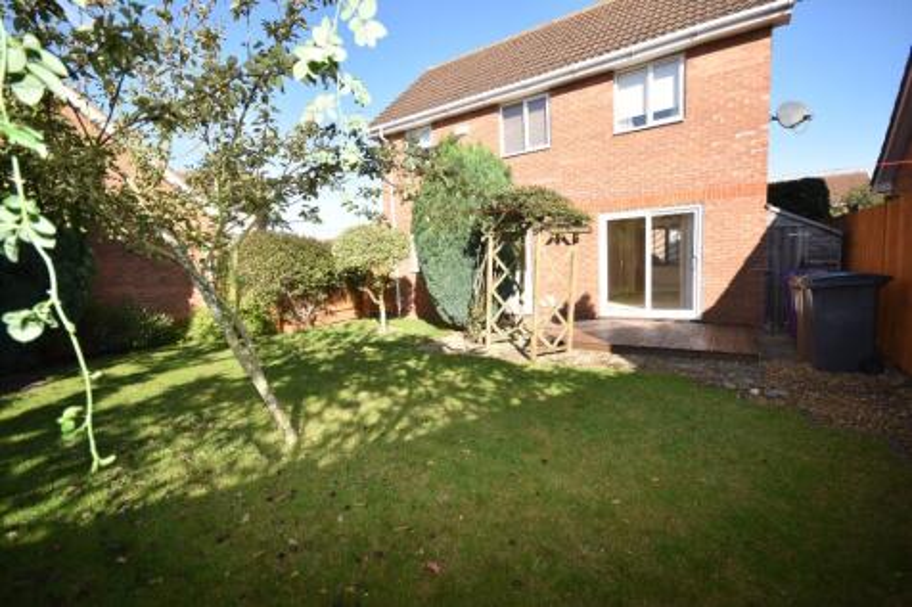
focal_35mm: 15
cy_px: 304
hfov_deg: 100.4
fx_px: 380
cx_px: 456
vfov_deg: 77.3
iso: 160
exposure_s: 1/160
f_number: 6.3
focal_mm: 10
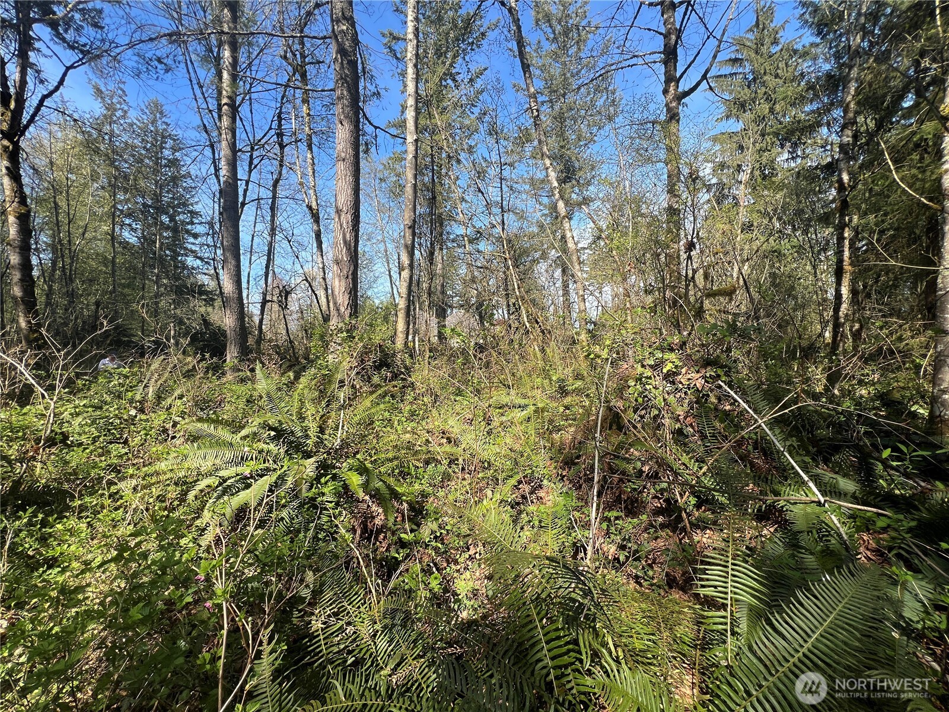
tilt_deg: +0.7
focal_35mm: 13
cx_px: 474
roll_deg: +0.3
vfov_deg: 89.9
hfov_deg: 106.2
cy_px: 356
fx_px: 356
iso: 32
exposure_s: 1/506
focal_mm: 1.57
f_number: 1.8
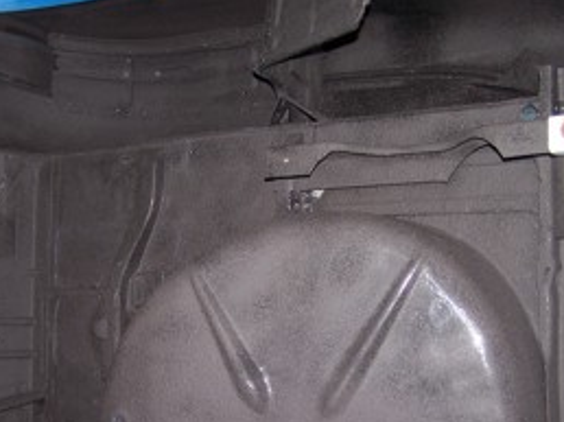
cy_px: 308
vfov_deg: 24.5
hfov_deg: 32.7
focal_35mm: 59
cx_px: 254
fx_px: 960
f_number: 2.8
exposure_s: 1/60
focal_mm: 6.3
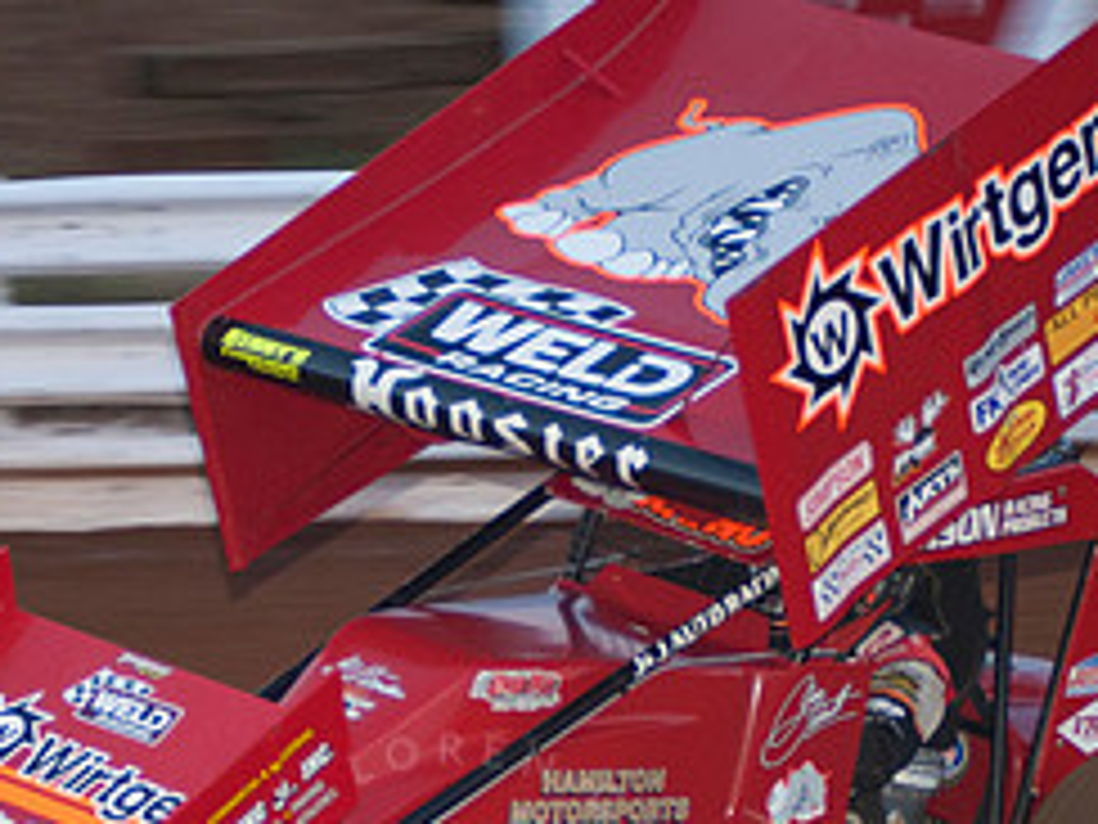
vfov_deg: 4.6
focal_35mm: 326
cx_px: 450
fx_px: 10341
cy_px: 585
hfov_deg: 6.1
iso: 250
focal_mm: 95
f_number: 2.8
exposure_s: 1/400
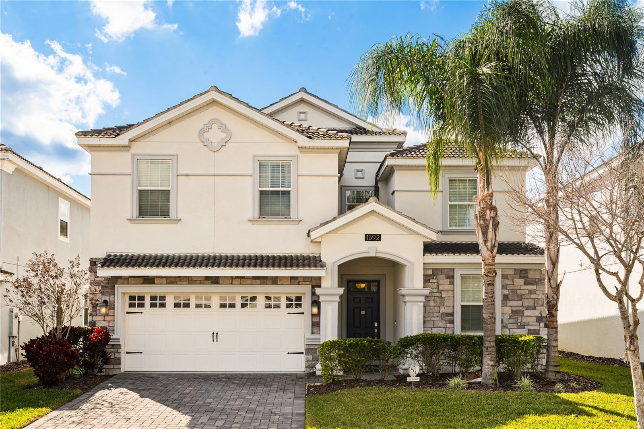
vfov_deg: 37.8
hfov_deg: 54.4
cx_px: 322
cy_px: 214
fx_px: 626
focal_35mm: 35
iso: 320
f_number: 13
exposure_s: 1/160
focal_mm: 35
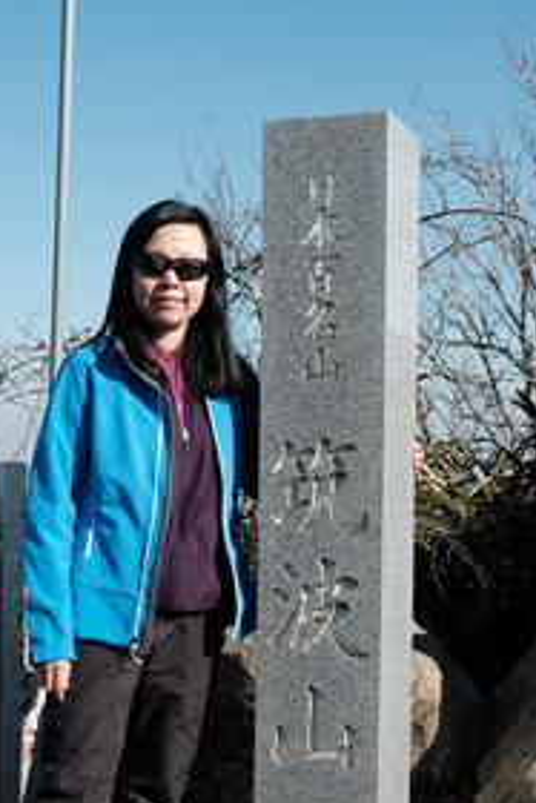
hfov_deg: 20.9
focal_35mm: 65
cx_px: 168
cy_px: 485
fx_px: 1450
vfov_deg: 30.9
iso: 200
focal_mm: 23
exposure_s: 1/1100
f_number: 4.5
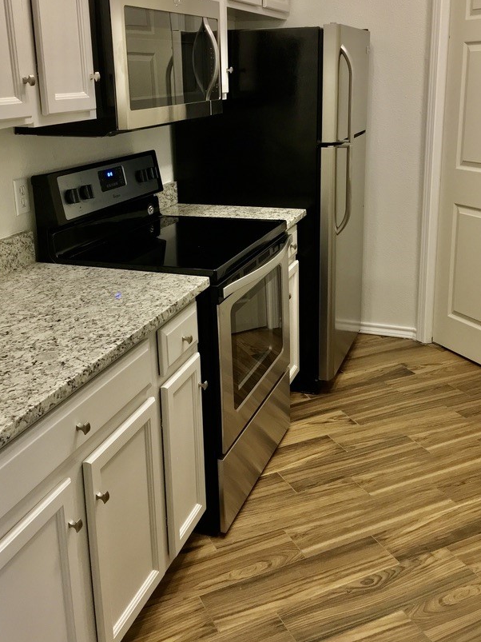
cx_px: 237
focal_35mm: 37
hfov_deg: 38.7
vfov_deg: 49.8
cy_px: 253
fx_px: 686
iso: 100
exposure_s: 1/30
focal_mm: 4.15
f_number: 2.2
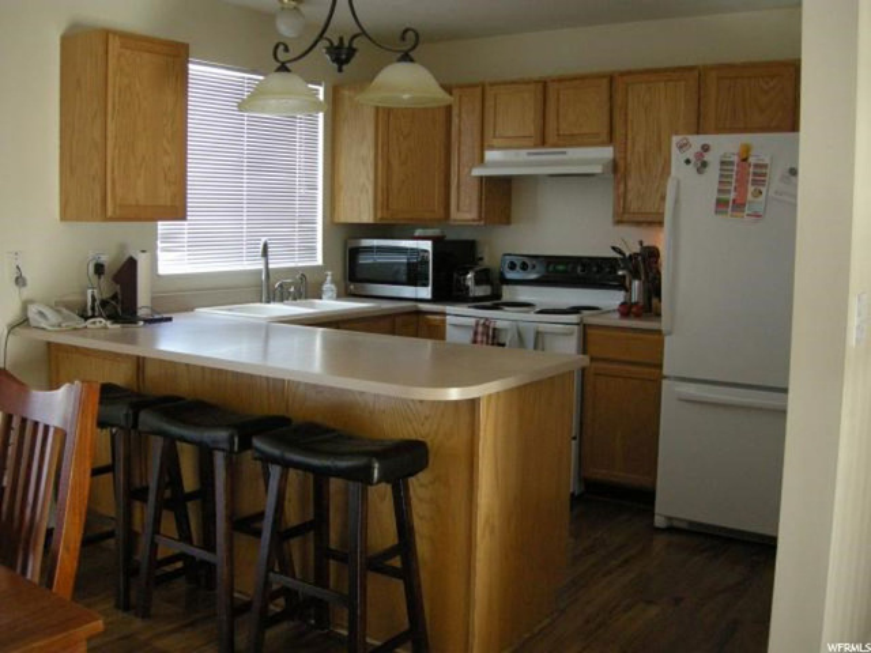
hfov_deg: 51.4
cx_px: 436
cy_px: 326
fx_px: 906
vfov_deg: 39.7
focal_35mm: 36
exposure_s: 1/47.3
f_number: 2.7
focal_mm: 7.5
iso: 400
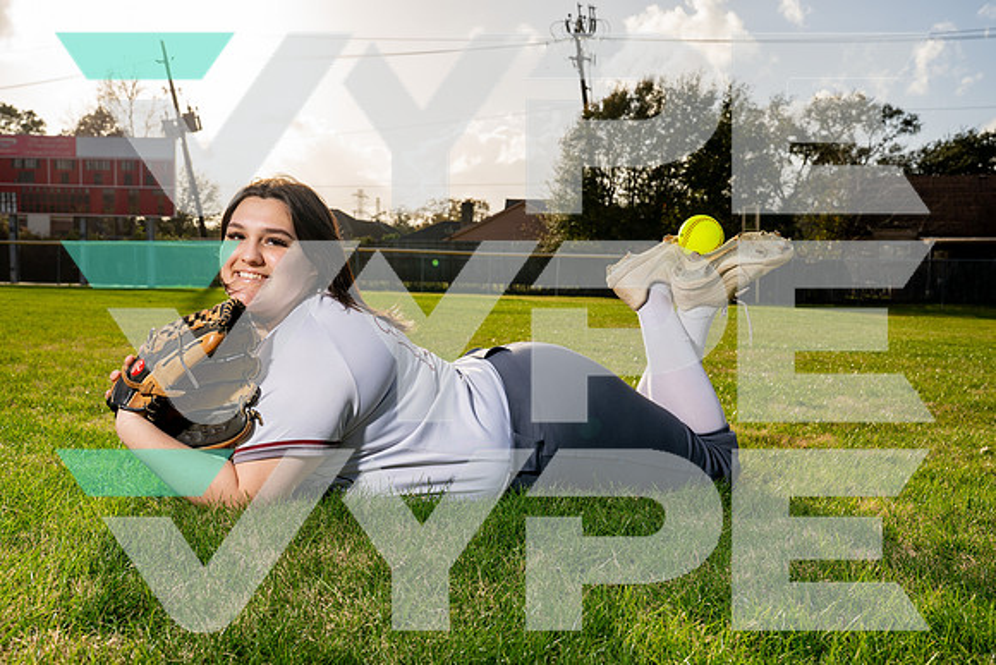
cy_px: 332
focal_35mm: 35
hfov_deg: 54.4
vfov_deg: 37.9
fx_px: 969
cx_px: 498
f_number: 9
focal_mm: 35
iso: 100
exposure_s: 1/250
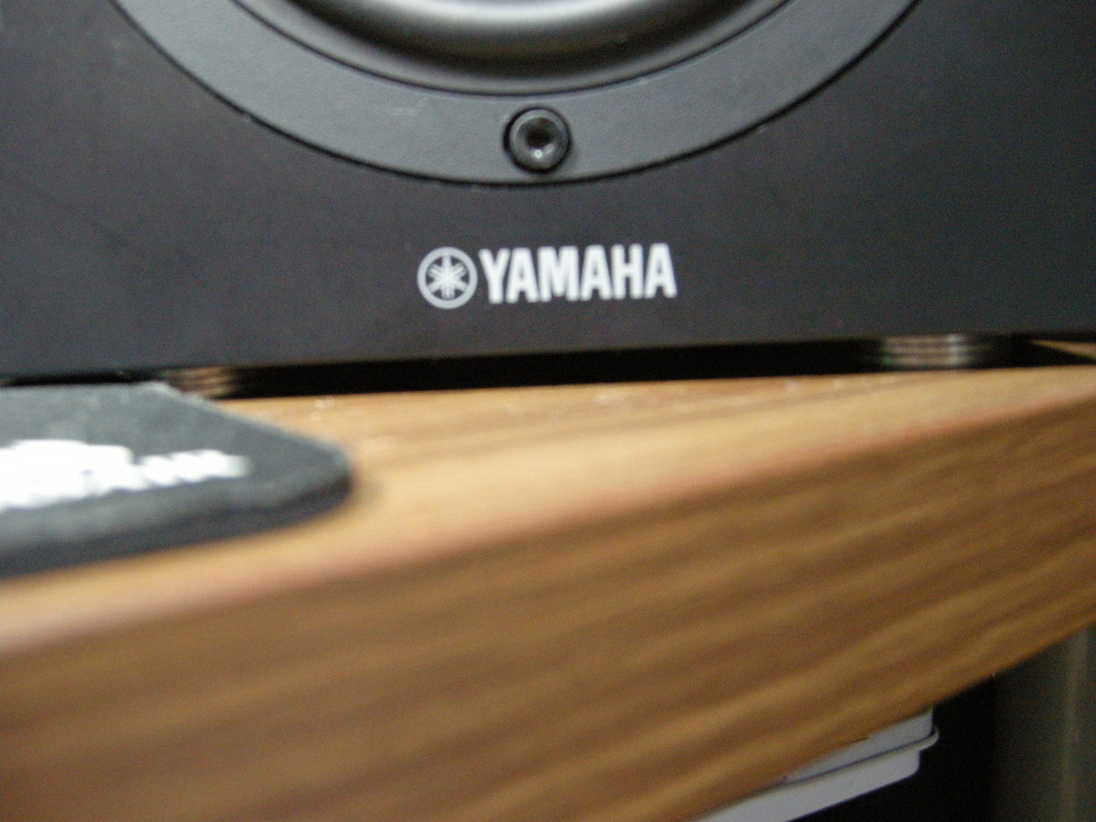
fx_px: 1108
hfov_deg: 52.6
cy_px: 411
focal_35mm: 35
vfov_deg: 40.7
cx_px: 548
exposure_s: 1/8
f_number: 2.7
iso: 633
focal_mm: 7.5
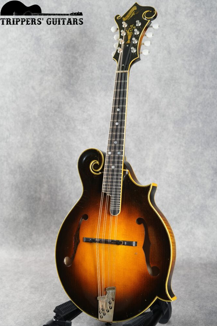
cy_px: 163
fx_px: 461
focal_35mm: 51
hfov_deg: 26.5
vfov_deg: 38.9
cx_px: 109
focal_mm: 50
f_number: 6.3
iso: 400
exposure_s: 1/1.6
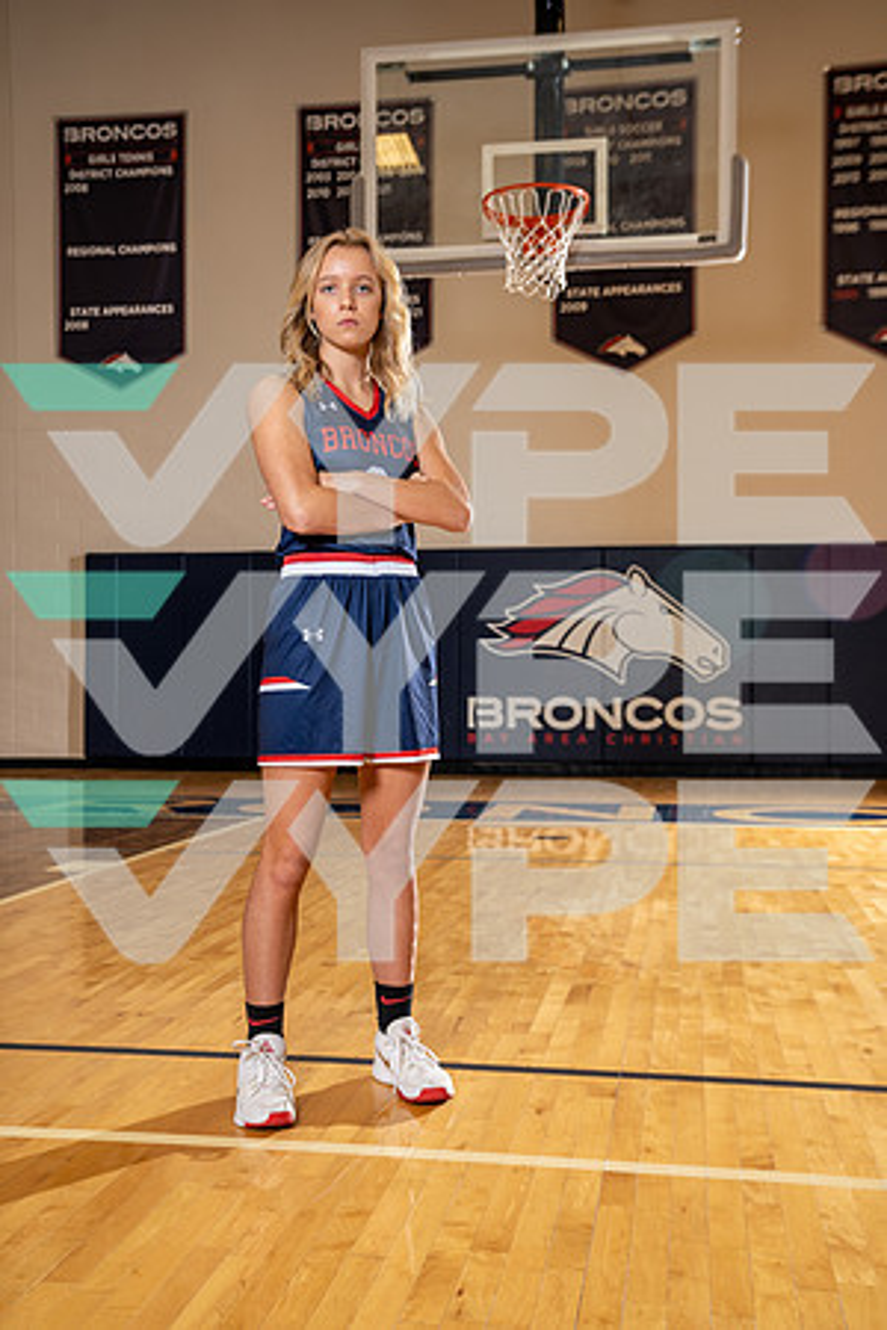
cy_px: 665
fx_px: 1441
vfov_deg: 49.6
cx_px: 444
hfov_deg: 34.2
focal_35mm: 39
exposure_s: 1/250
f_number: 4.5
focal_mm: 39
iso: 400
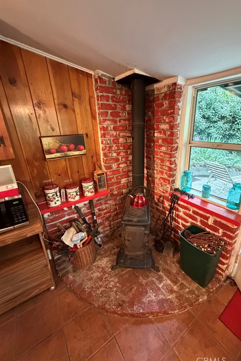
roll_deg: +0.9
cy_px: 180
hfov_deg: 77.0
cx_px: 137
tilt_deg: -19.5
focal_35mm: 15
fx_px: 151
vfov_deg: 100.4
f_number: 2.2
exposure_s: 1/60
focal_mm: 2.22
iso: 1000
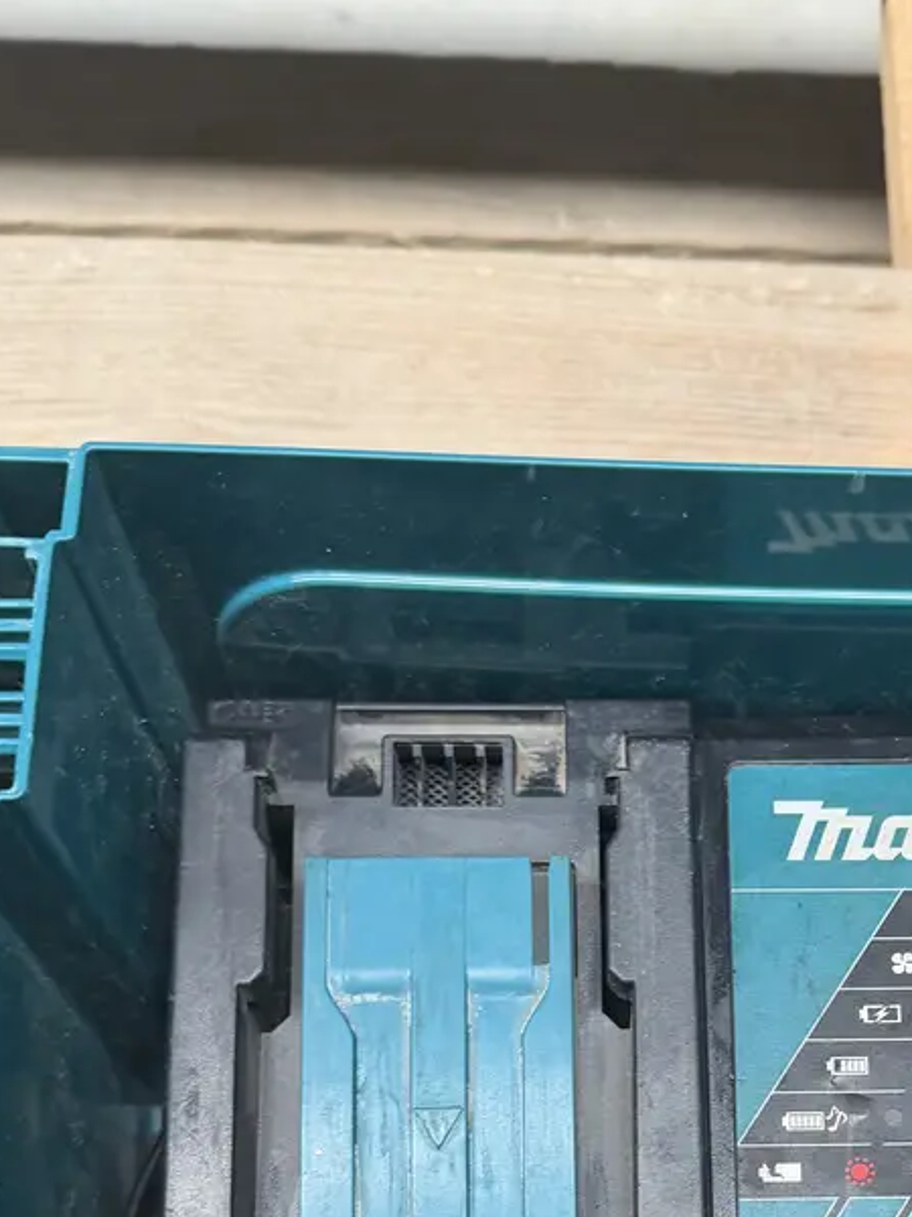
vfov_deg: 36.6
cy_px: 1144
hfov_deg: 29.7
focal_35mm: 48
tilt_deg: -72.0
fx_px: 1686
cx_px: 703
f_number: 1.78
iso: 250
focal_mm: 6.76
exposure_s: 1/60
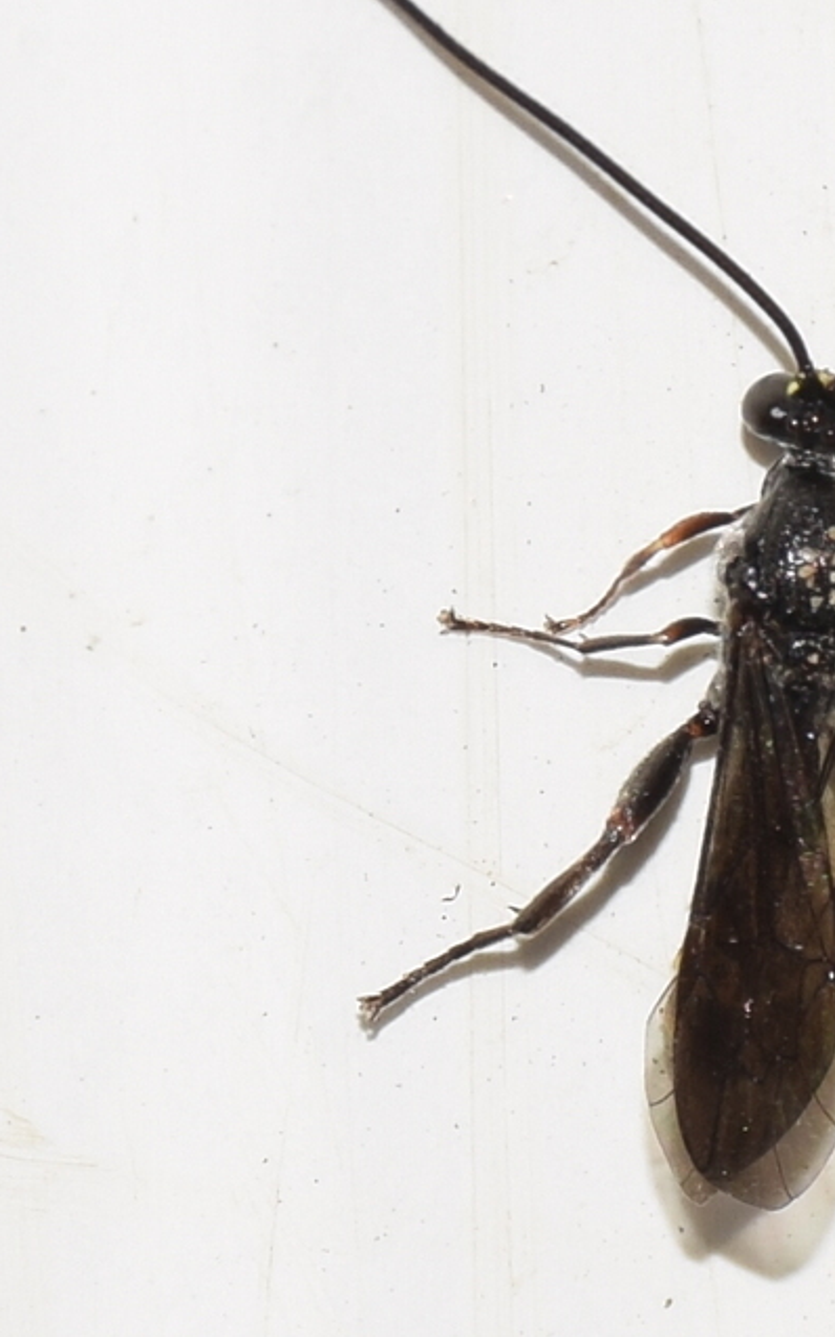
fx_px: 11727
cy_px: 667
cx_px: 746
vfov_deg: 6.5
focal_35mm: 322
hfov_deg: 4.1
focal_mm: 140
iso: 100
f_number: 11
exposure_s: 1/160
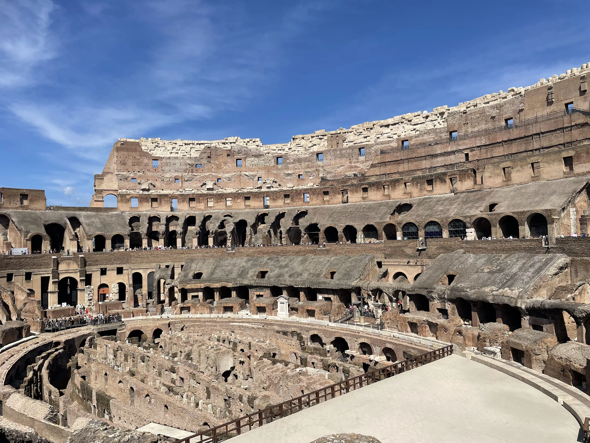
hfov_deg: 67.3
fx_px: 443
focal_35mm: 26
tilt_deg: +2.6
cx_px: 295
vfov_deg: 53.1
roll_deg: +2.7
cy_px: 222
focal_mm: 4.2
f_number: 1.6
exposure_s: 1/4831
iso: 32
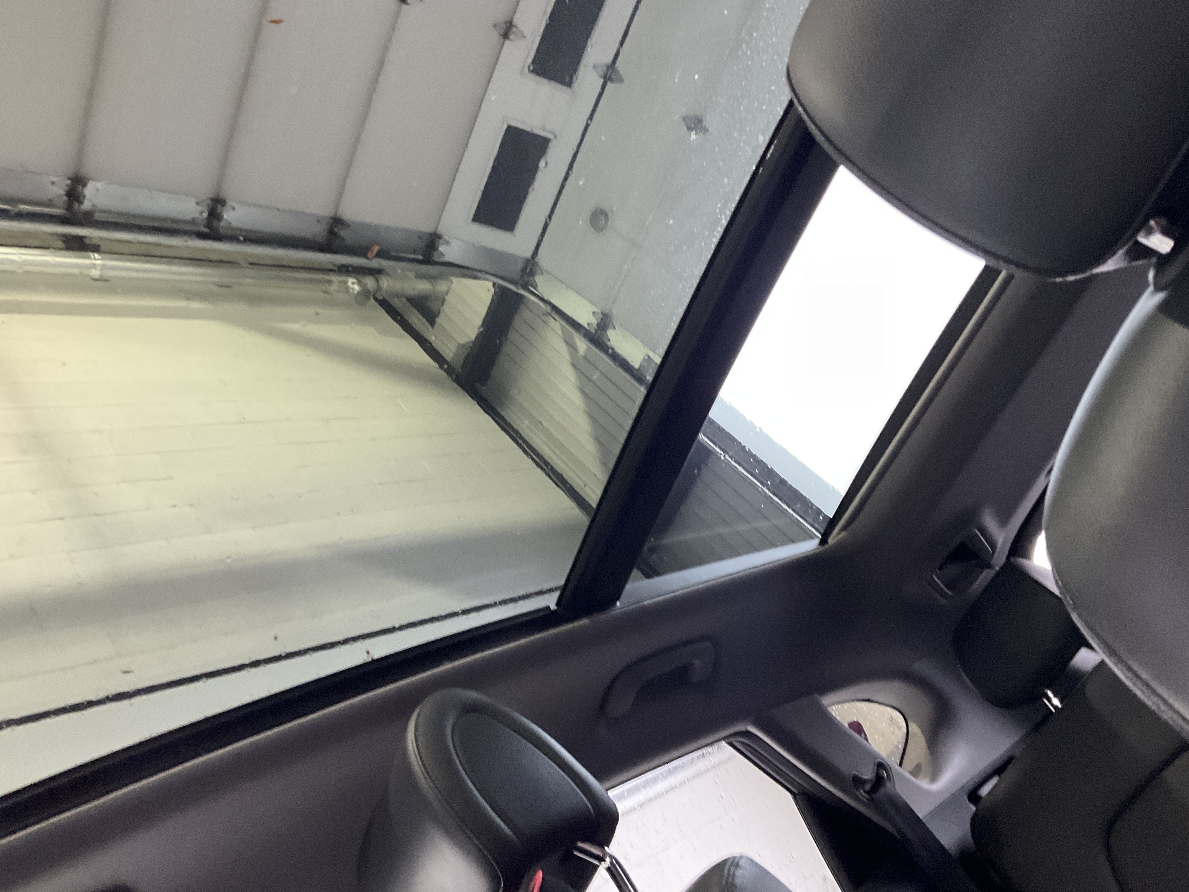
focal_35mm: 29
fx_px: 996
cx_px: 594
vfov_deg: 48.2
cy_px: 446
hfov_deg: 61.7
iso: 250
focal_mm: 3
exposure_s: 1/40
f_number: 1.8
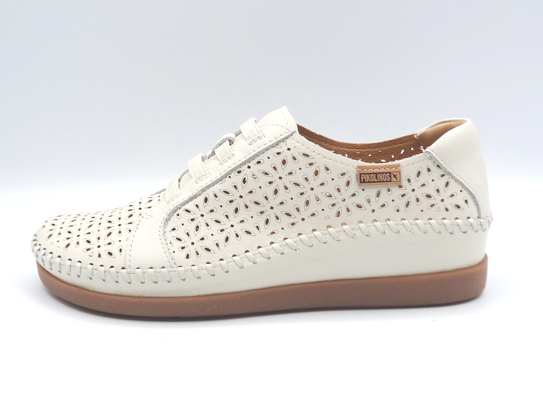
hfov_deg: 37.5
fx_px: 800
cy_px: 201
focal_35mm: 51
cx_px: 271
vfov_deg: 28.5
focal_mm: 5
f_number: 5
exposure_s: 1/200
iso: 100
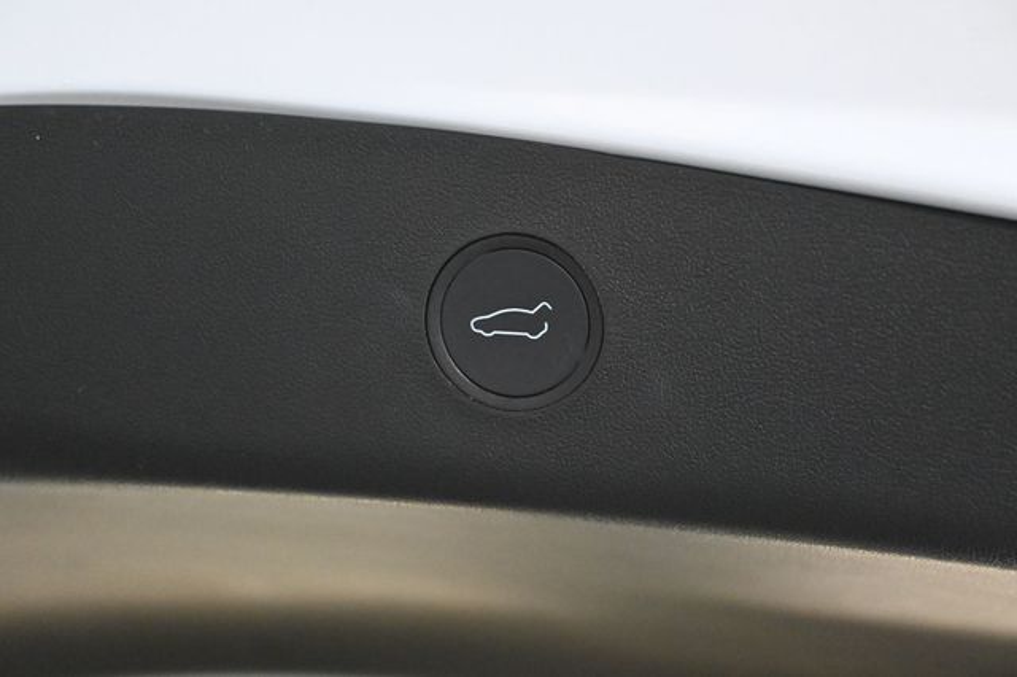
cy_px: 338
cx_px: 508
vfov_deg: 26.5
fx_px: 1440
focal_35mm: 51
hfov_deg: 38.9
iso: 8000
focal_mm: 34
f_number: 5
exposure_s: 1/60
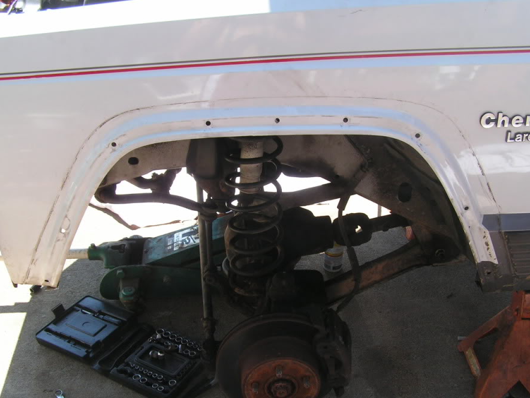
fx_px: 674
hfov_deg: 42.9
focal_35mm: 44
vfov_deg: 32.9
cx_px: 296
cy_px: 216
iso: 50
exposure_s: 1/125
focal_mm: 6.3
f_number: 4.5
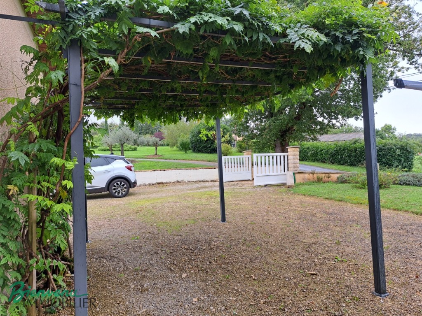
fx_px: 293
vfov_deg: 56.8
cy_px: 158
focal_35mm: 24
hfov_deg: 71.6
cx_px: 211
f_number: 1.8
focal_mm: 5.23
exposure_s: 1/179
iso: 50
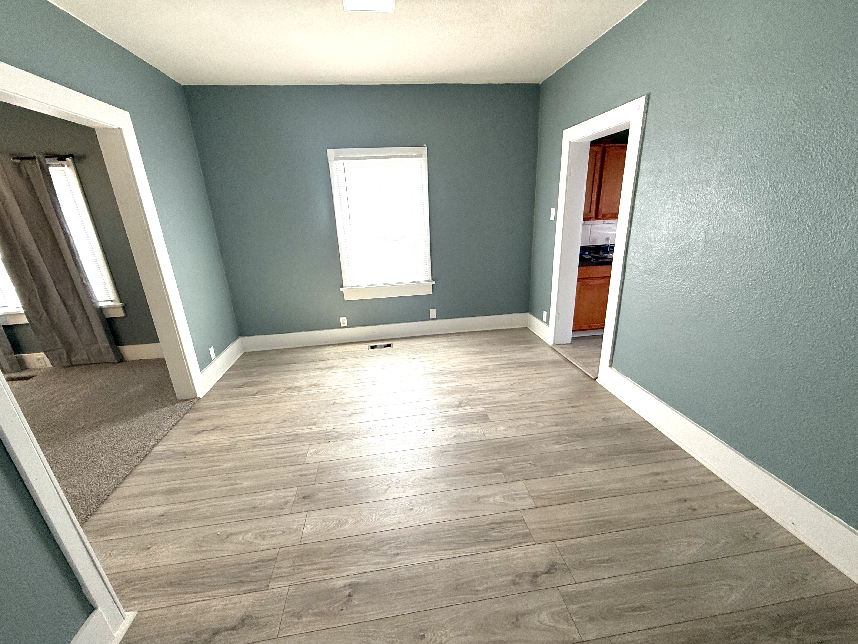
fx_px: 347
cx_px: 429
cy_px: 322
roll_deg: +2.7
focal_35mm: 14
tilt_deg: -19.1
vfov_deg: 85.7
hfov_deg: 102.1
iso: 125
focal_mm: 2.22
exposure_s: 1/99
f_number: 2.2
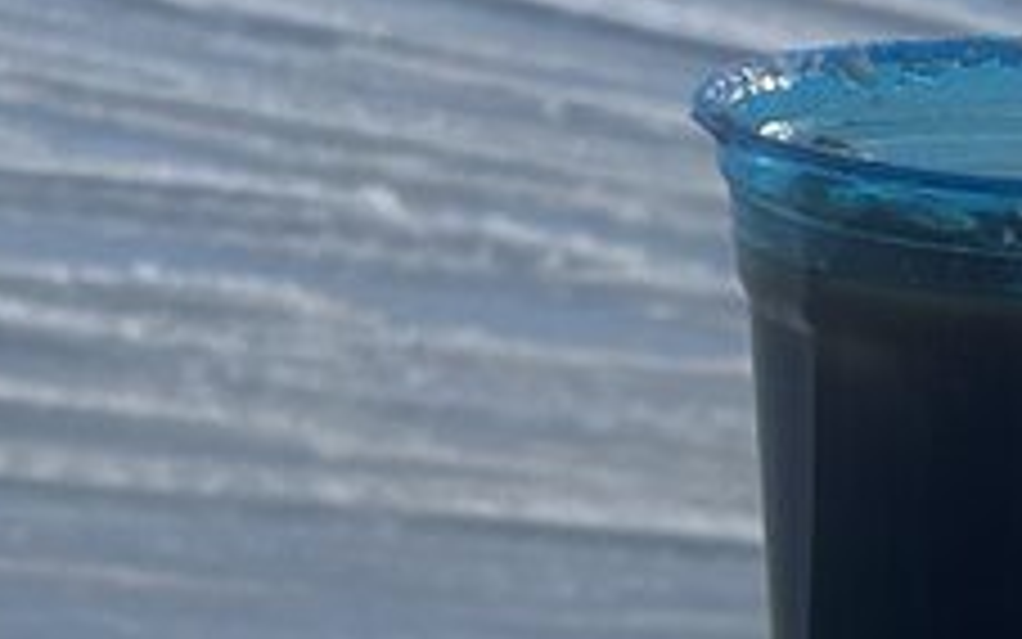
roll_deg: -0.4
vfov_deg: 6.8
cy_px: 140
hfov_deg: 10.6
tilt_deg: -9.3
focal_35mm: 194
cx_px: 1256
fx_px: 5405
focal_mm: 5.7
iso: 50
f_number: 1.5
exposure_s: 1/3704
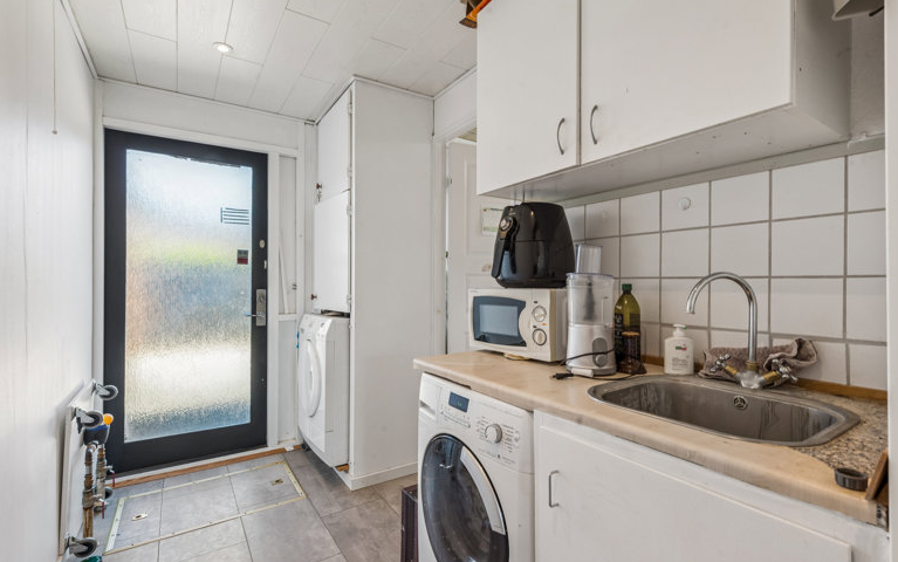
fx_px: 416
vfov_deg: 68.0
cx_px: 453
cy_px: 287
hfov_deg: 94.3
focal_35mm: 17
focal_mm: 16
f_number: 10
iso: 200
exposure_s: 1/6
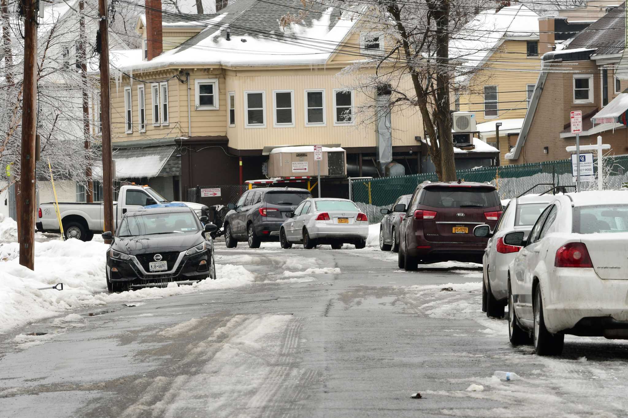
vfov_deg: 6.1
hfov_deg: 9.1
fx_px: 3924
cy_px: 209
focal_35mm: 225
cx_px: 314
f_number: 13
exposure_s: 1/250
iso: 400
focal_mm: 150
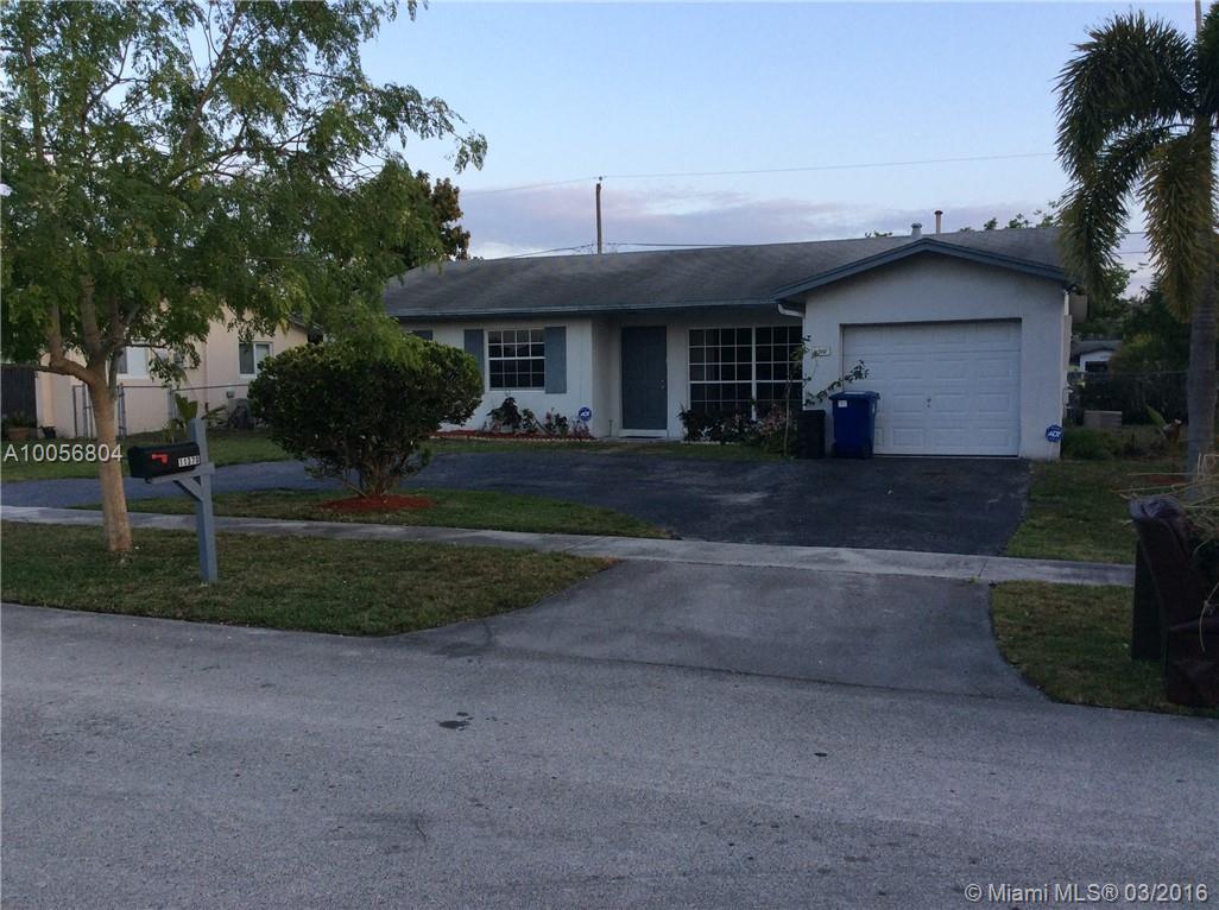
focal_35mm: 32
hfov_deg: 56.9
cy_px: 455
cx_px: 610
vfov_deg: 44.0
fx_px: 1125
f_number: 2.4
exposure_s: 1/156
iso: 32
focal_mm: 3.3
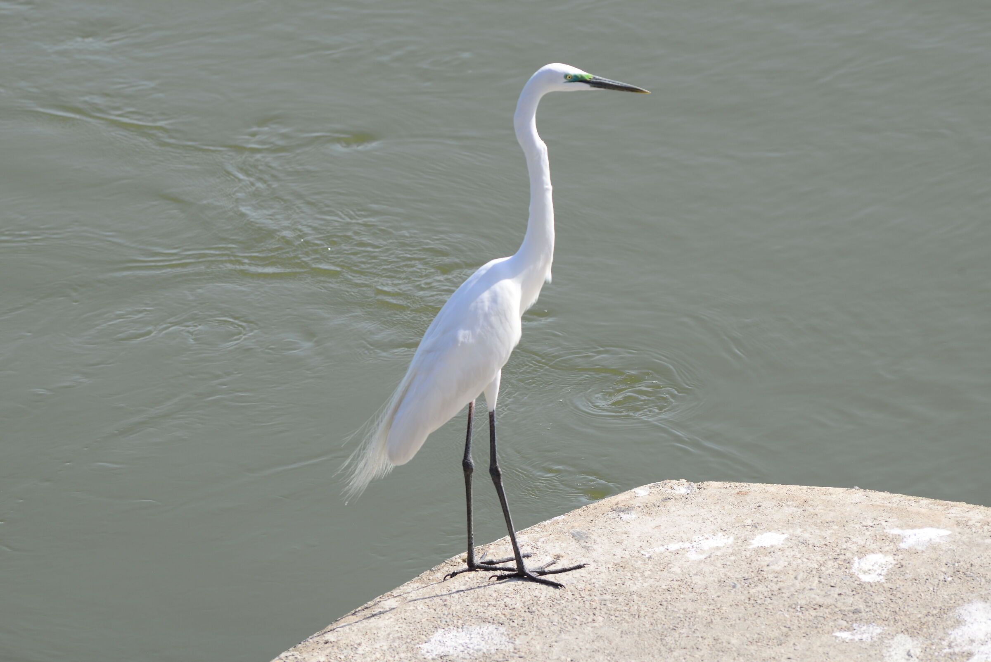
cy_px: 331
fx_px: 13768
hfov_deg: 4.1
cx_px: 496
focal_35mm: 500
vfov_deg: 2.8
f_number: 8
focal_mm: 500
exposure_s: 1/400
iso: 200
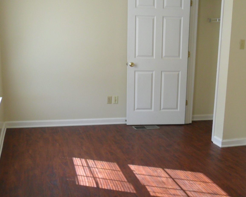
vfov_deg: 32.0
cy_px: 117
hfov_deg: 39.4
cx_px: 147
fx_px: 342
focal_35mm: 47
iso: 100
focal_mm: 4.9
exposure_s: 1/45
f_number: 3.5
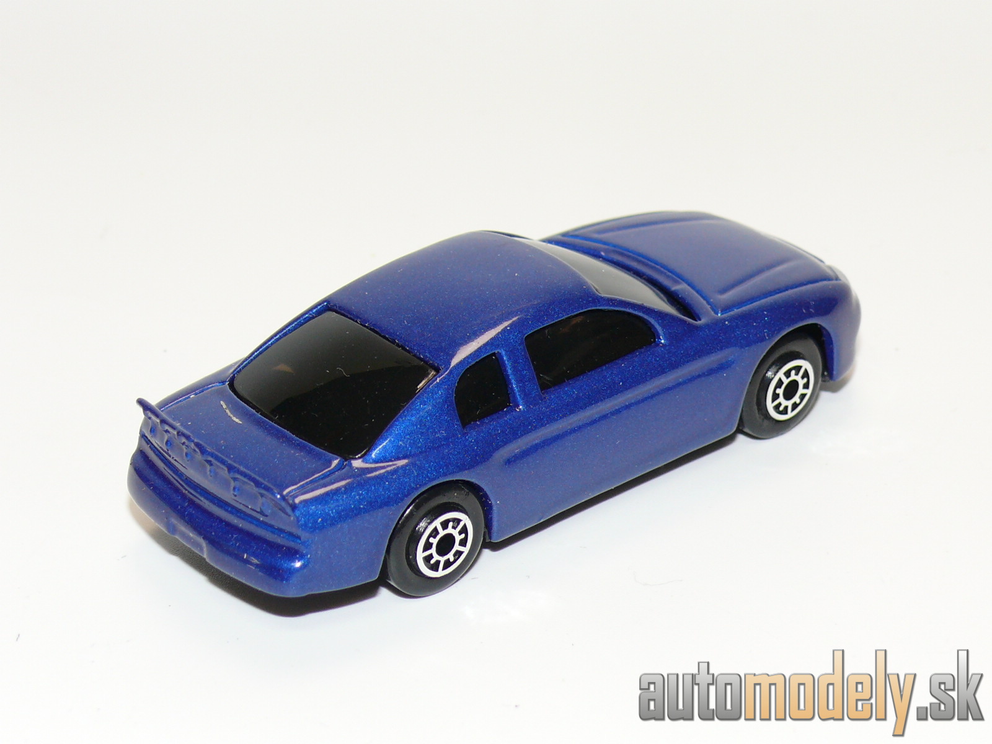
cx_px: 496
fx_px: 3009
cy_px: 372
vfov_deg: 14.1
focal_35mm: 105
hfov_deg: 18.7
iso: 100
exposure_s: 1/30
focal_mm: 13.7
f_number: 4
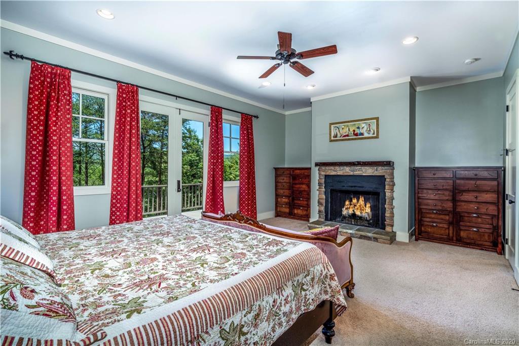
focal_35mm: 16
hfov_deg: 96.8
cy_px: 173
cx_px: 260
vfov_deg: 73.7
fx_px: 231
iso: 400
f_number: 13
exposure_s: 1/200
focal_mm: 16
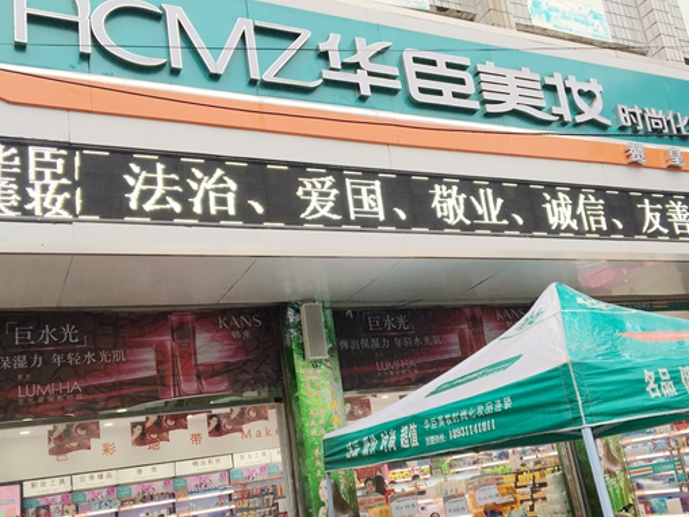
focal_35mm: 36
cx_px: 388
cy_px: 287
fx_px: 717
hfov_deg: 51.2
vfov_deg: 39.6
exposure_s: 1/100
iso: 32
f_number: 2.2
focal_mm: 4.15
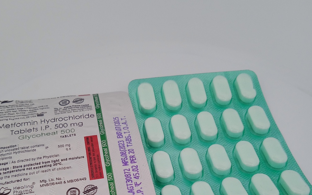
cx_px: 144
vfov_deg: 28.0
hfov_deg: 45.2
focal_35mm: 44
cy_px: 177
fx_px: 374
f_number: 2.2
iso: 116
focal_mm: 3.43
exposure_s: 1/209
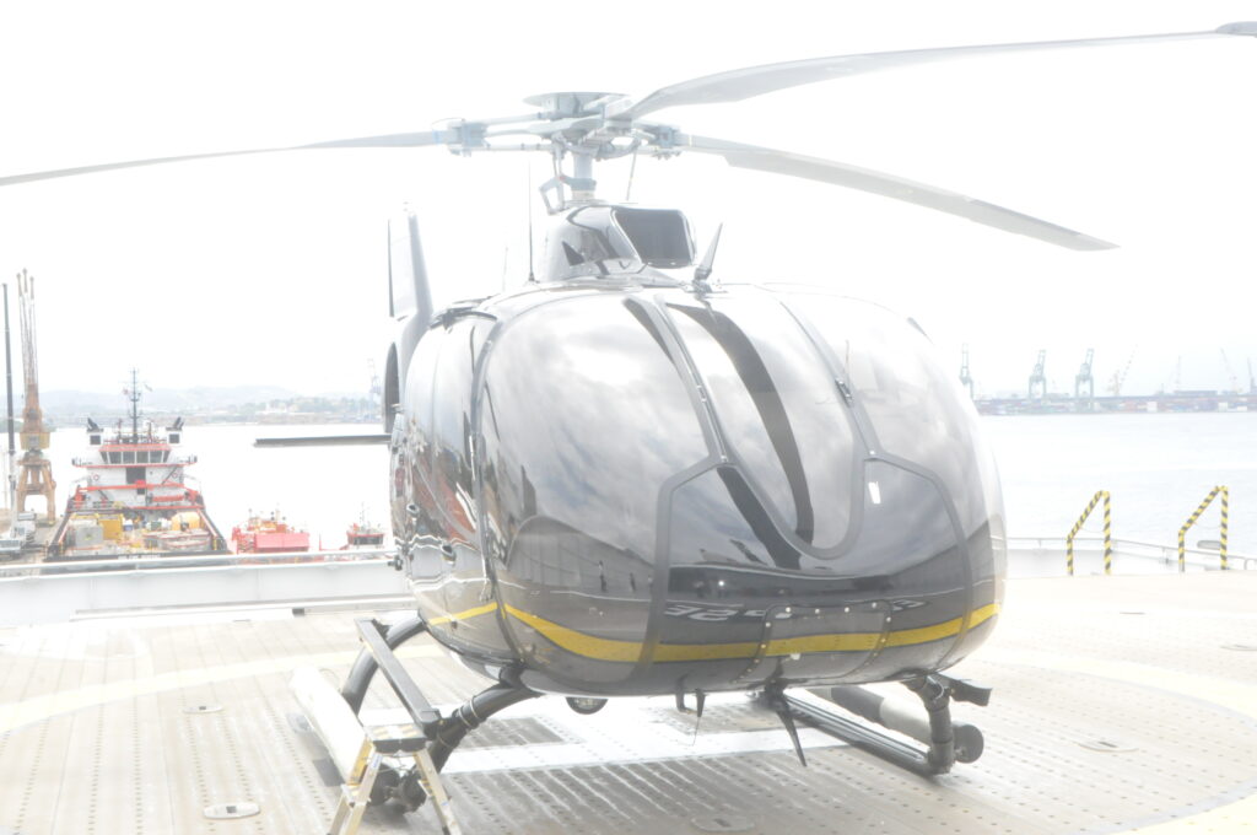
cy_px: 418
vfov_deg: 25.7
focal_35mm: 52
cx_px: 628
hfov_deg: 37.9
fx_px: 1831
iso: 2500
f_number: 29
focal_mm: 35
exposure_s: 1/200
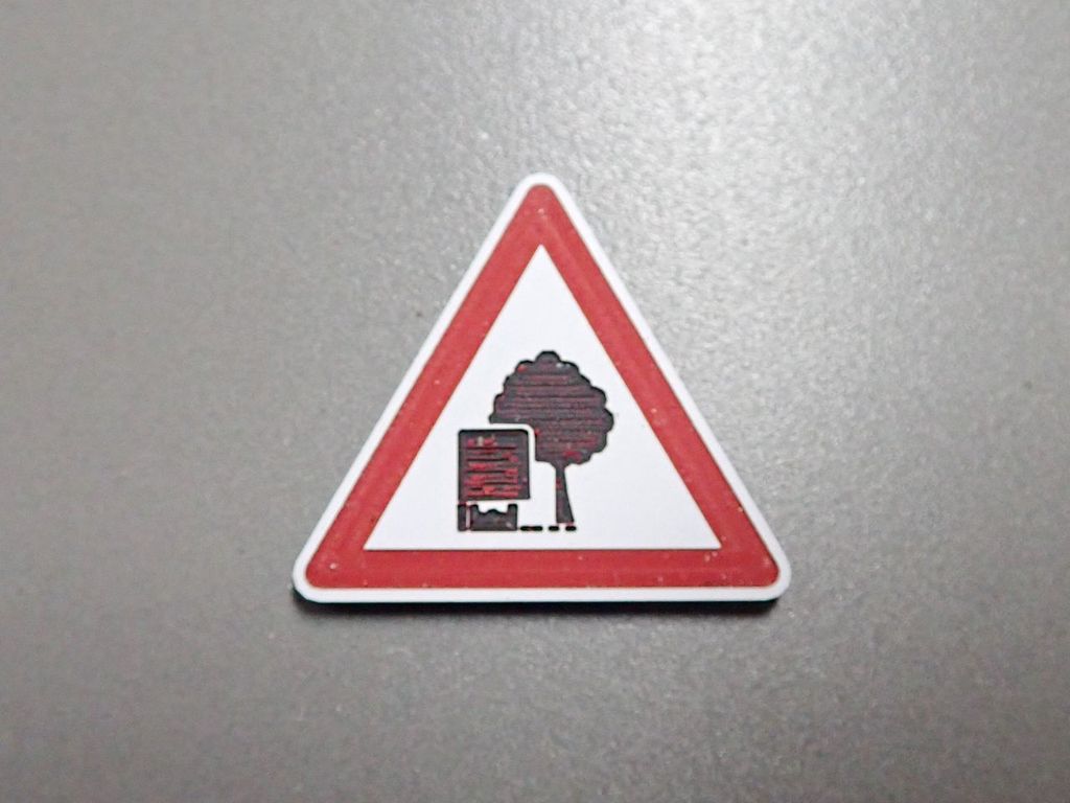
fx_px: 927
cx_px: 535
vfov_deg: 46.8
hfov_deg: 60.0
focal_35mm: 30
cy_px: 402
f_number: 2.3
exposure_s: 1/160
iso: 640
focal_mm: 5.5
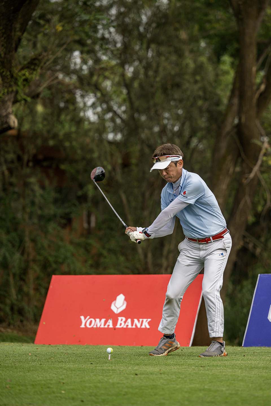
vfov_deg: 14.7
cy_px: 203
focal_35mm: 140
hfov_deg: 9.8
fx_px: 1581
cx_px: 136
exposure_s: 1/4000
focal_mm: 140
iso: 180
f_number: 2.8
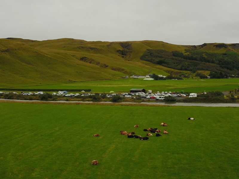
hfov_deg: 67.3
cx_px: 120
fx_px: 180
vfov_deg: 53.1
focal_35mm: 26
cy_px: 90
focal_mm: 4.73
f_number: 2.2
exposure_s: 1/25
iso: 126
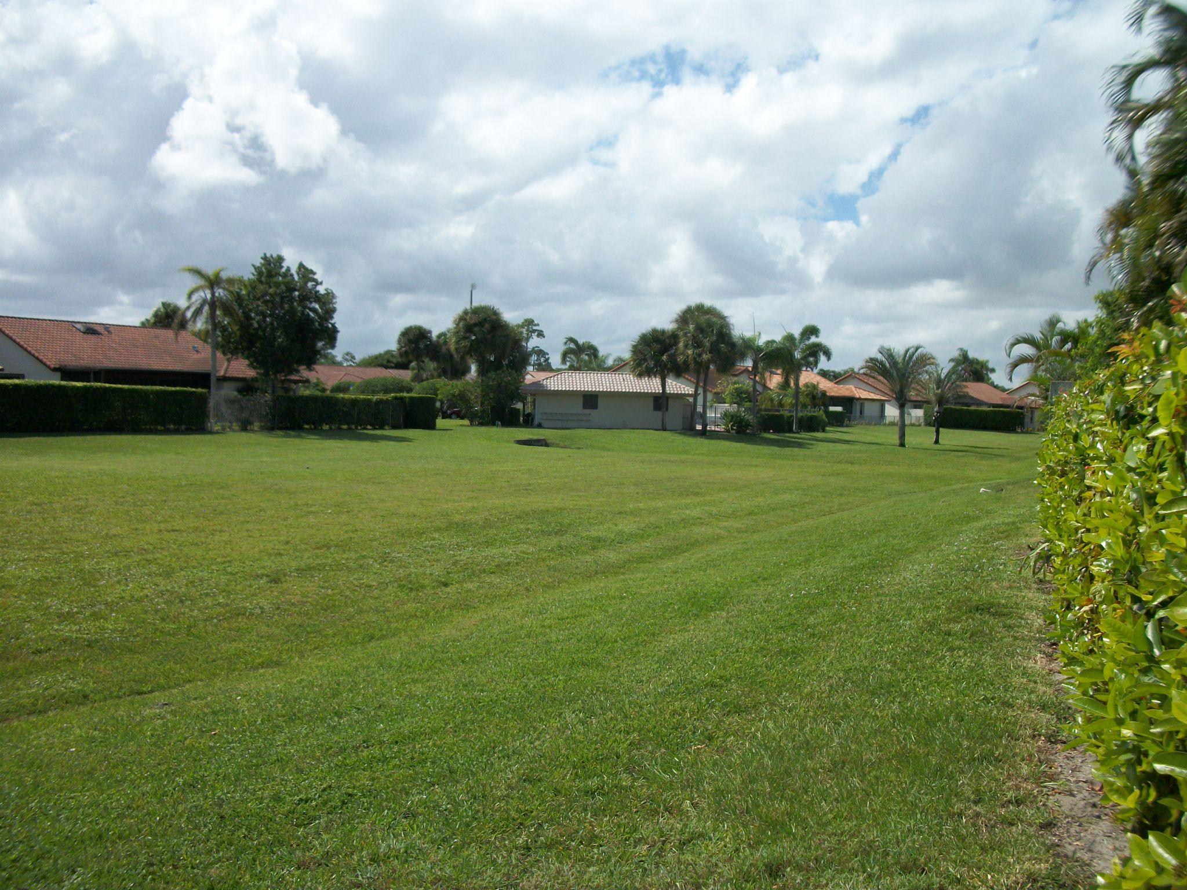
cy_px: 445
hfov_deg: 56.8
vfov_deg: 44.2
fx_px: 1097
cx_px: 594
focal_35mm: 32
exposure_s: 1/320
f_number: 8.8
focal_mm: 5.7
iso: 80
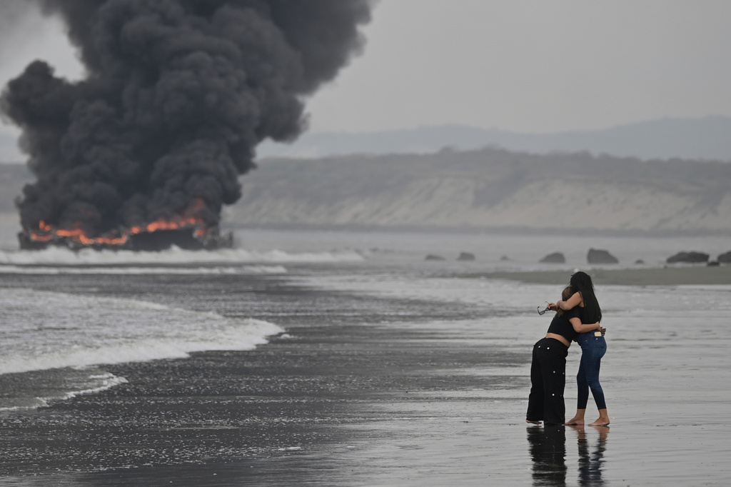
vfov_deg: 2.9
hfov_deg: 4.3
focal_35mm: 480
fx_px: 9743
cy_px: 244
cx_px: 366
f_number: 6
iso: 500
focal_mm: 320
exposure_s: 1/1000
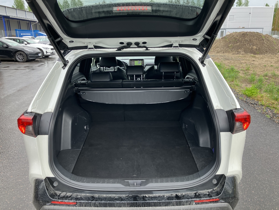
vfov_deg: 49.7
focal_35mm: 28
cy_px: 105
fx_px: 226
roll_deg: +0.5
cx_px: 140
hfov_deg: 63.4
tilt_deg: -15.9
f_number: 1.8
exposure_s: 1/179
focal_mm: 3.99
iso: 25
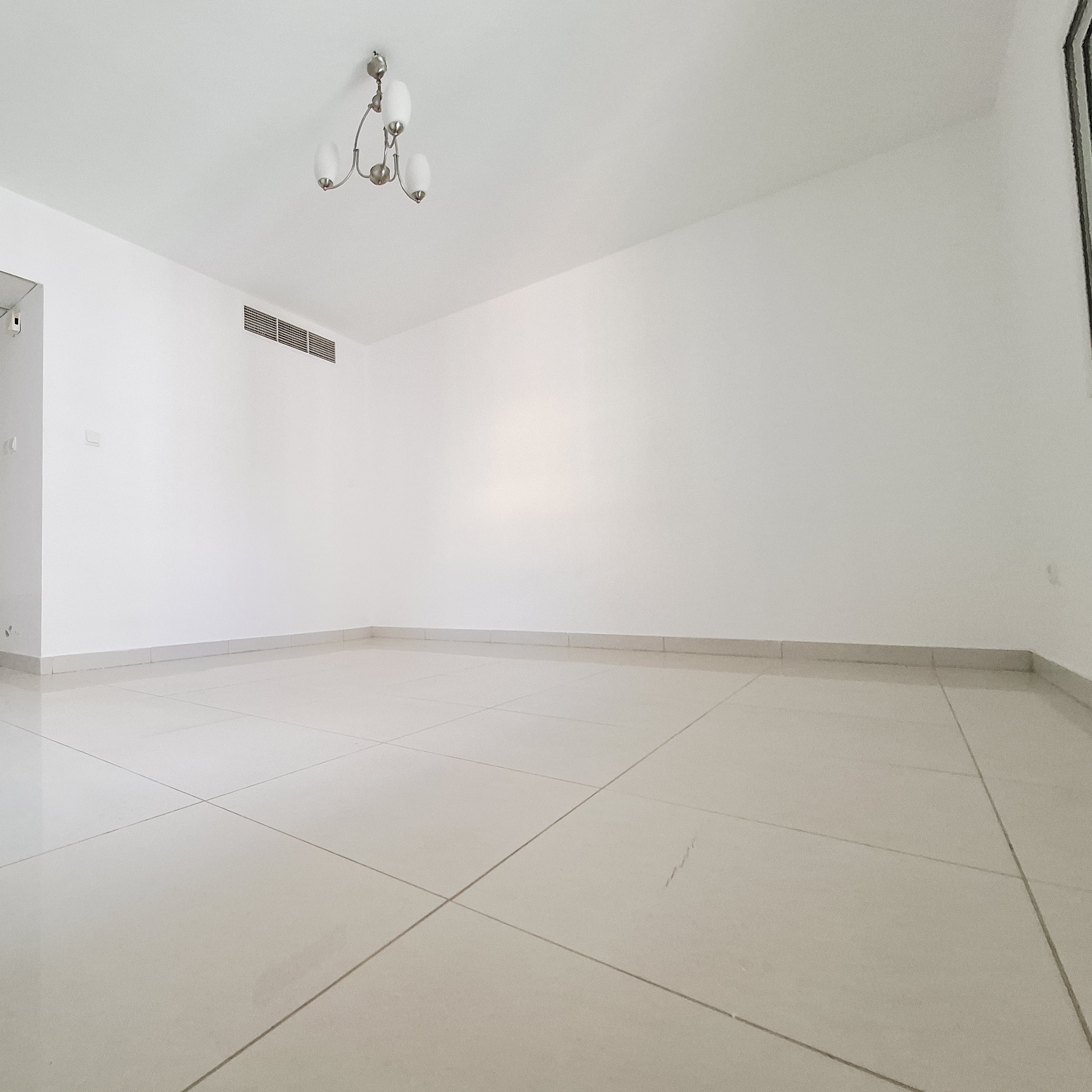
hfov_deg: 83.5
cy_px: 562
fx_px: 571
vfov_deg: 87.4
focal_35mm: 16
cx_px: 339
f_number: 2.2
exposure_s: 1/25
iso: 250
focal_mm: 1.74
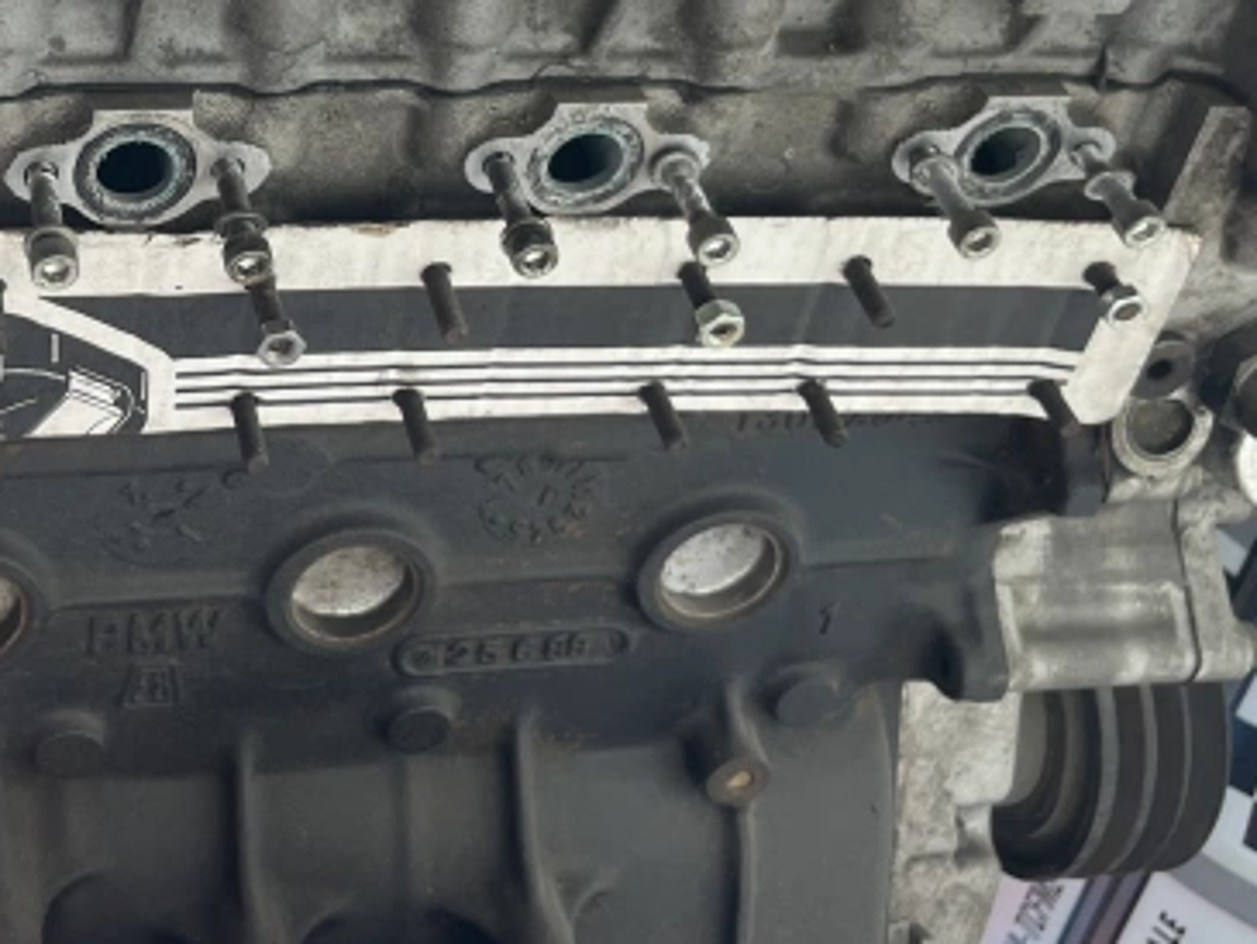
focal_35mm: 57
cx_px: 214
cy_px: 138
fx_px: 2071
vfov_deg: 25.1
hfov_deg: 32.6
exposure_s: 1/100
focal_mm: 5.1
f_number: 1.6
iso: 50
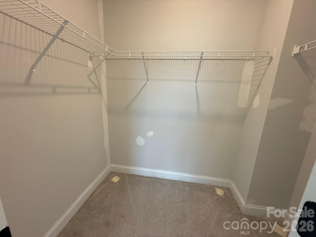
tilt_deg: -12.9
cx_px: 158
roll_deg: -0.7
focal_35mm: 14
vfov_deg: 85.7
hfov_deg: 102.1
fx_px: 128
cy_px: 118
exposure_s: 1/120
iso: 250
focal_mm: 2.22
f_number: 2.2
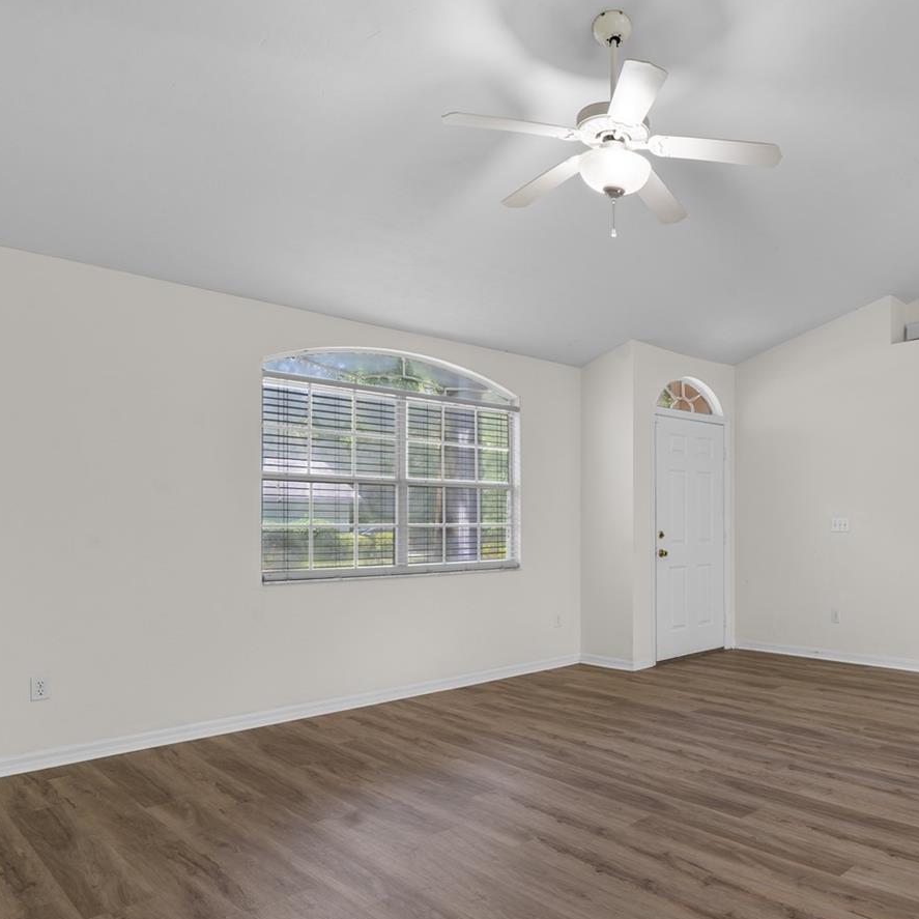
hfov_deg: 62.7
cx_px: 707
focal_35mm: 23
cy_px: 517
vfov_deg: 67.0
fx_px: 691
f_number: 9
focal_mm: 15
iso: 200
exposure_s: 1.6
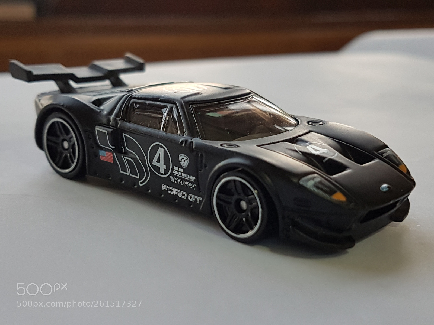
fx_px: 326
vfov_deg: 53.1
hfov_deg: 67.3
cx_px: 217
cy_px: 162
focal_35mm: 26
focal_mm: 4.2
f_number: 1.7
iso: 80
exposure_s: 1/60
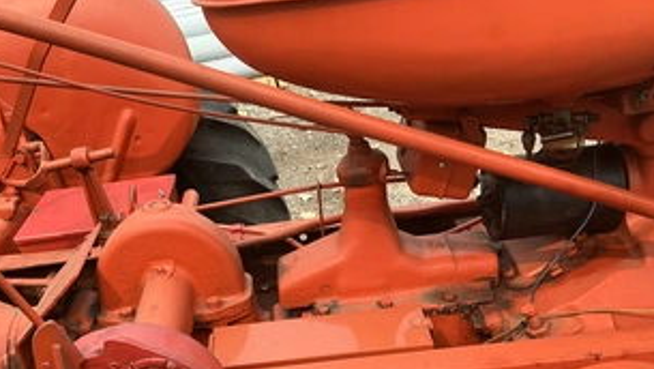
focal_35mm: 40
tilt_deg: -30.9
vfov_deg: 28.8
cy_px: 318
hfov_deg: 50.3
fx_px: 694
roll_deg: +11.9
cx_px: 279
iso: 25
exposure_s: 1/465
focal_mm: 3
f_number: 1.8
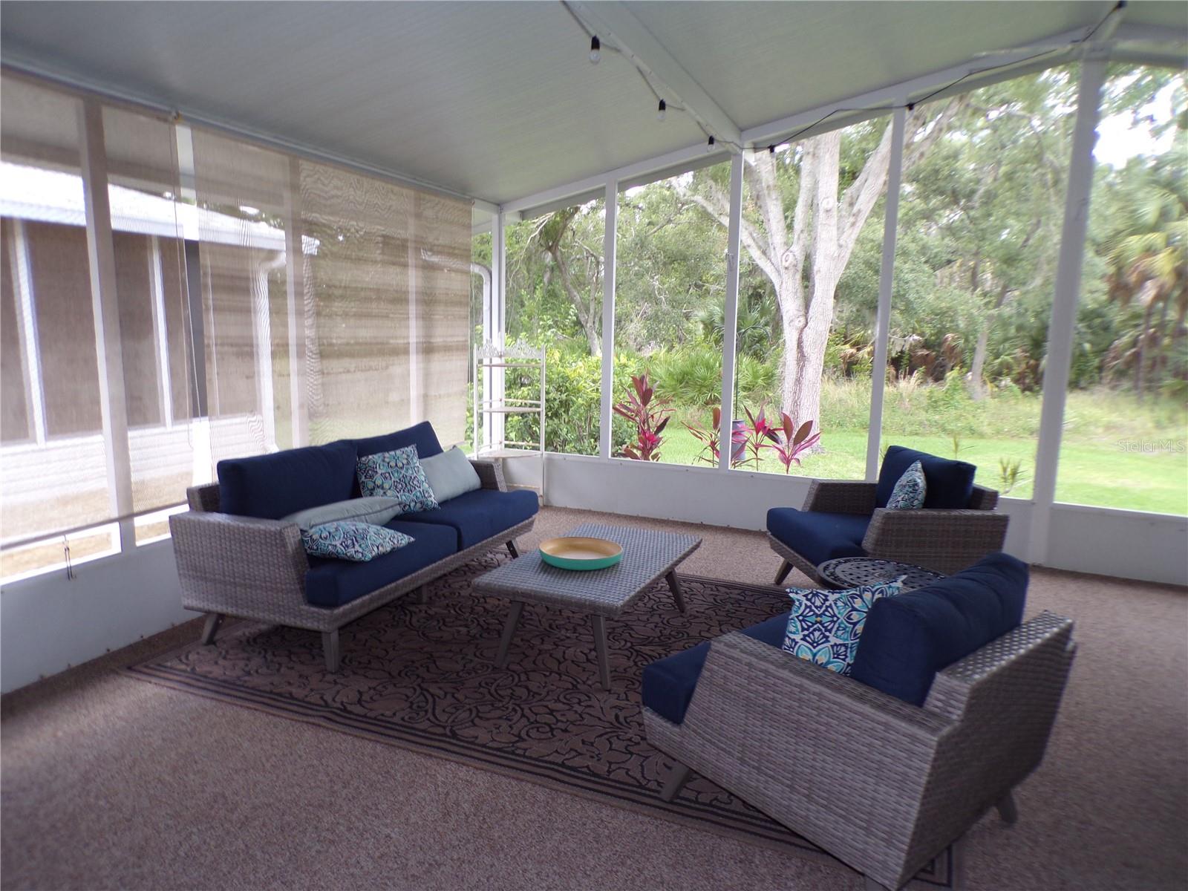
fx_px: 824
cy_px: 446
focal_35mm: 24
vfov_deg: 56.8
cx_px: 594
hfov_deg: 71.6
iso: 100
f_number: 3
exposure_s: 1/42
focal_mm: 4.3
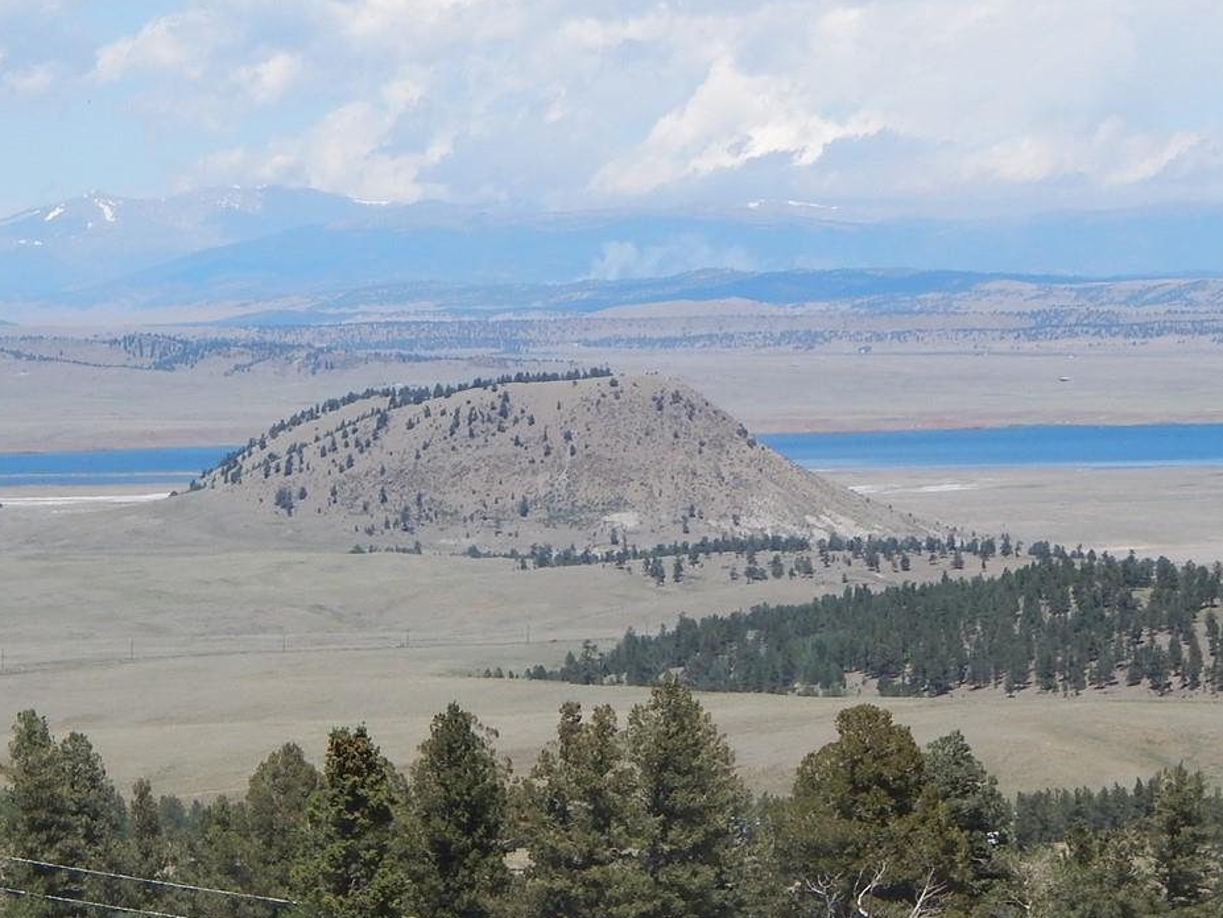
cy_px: 512
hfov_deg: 8.8
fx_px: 7988
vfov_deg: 6.6
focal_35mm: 226
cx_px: 515
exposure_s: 1/800
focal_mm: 23.4
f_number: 4.8
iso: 125
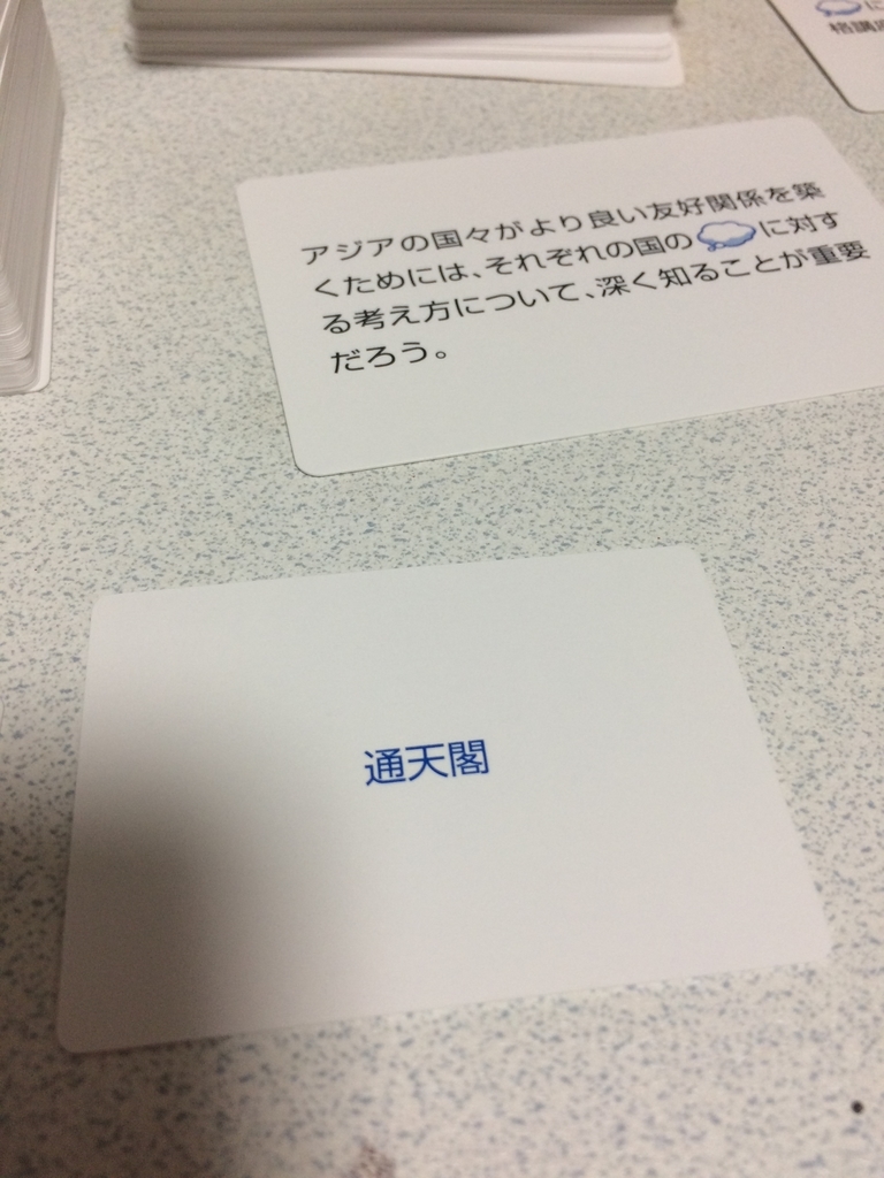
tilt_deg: -52.8
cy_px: 589
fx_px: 987
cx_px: 442
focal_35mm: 29
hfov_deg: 48.2
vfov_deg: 61.7
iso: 80
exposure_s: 1/30
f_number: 2.2
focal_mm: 4.15
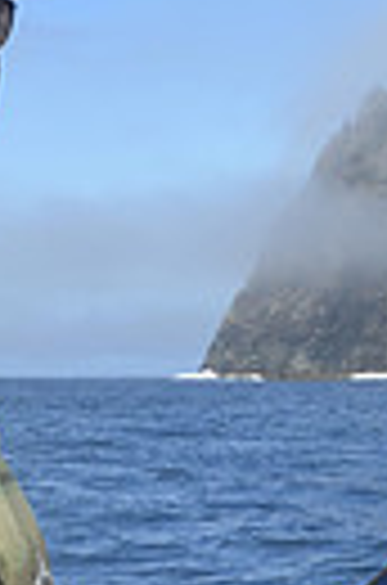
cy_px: 297
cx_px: 306
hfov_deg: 9.3
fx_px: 2383
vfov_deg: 14.0
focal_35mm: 147
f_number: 8
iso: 100
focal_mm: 22
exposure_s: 1/250
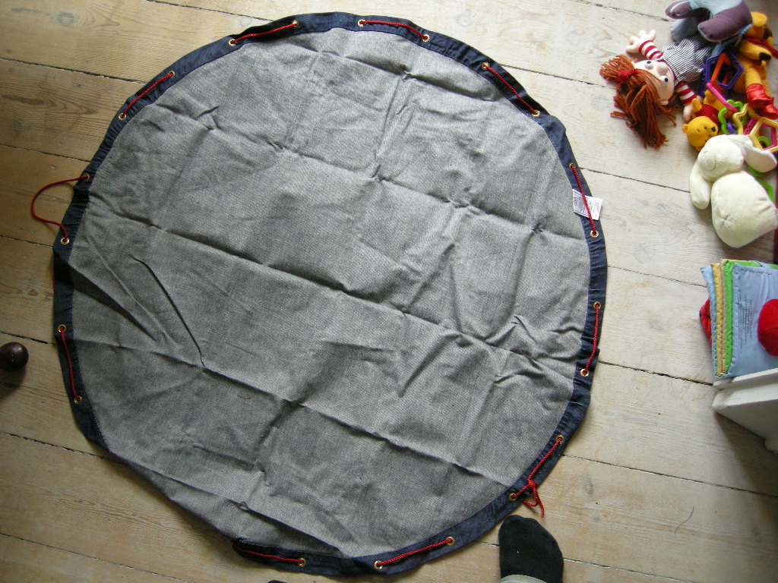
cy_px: 292
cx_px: 389
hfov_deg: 51.4
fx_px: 809
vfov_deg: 39.7
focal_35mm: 36
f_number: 2.7
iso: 237
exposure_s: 1/53.6
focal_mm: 7.5
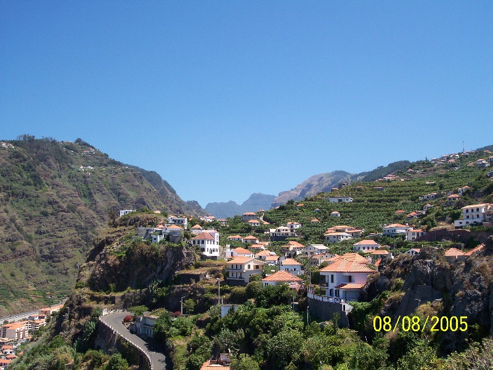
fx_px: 541
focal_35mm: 38
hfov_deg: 49.0
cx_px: 246
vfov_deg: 37.7
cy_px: 185
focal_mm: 8
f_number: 4.8
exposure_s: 1/700
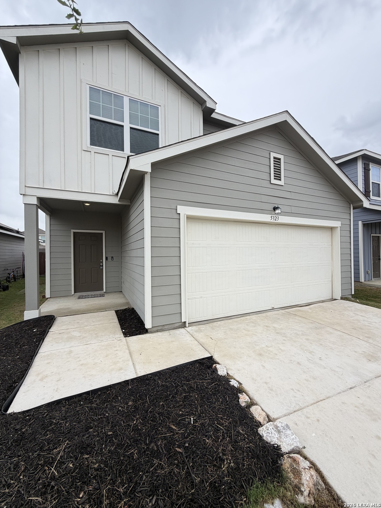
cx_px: 190
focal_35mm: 14
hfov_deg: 85.7
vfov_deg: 102.1
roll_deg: +1.2
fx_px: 205
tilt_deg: +0.3
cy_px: 254
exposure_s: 1/602
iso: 40
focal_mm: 2.22
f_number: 2.2
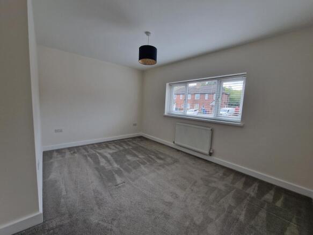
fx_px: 118
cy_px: 118
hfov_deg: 106.2
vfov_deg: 89.9
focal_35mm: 13
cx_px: 156
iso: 80
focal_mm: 2.2
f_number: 2.2
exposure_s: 1/100
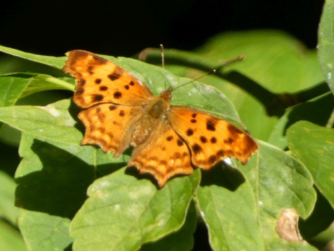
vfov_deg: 1.2
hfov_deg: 1.7
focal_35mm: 1200
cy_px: 126
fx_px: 11580
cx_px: 167
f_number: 5.9
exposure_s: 1/125
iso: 100
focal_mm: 215
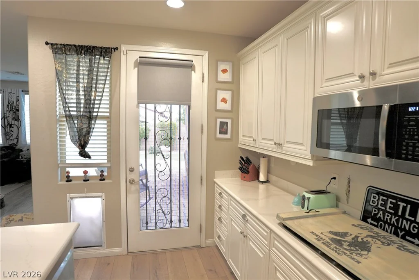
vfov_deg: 61.9
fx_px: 233
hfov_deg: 84.0
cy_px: 140
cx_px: 210
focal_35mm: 20
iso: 800
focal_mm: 20
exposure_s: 1/160
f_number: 4
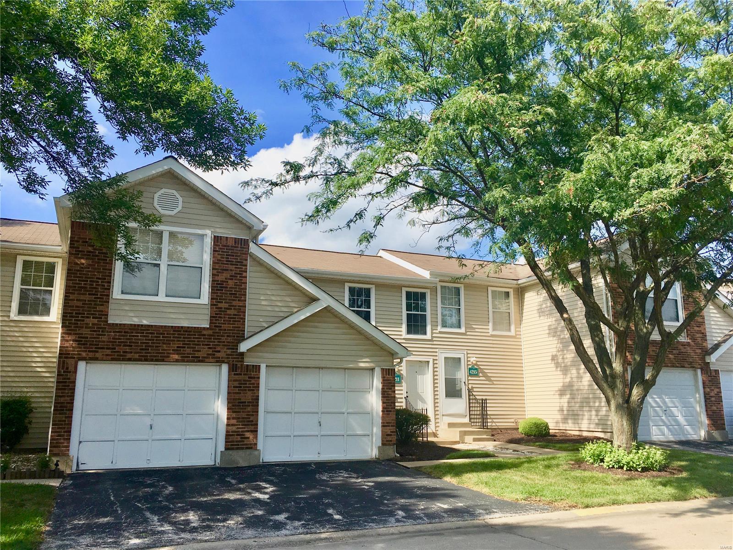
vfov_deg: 48.2
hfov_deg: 61.7
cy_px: 275
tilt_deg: +13.7
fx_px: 614
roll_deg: +0.2
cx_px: 366
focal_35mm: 29
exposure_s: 1/1326
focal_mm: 4.15
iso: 25
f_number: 2.2
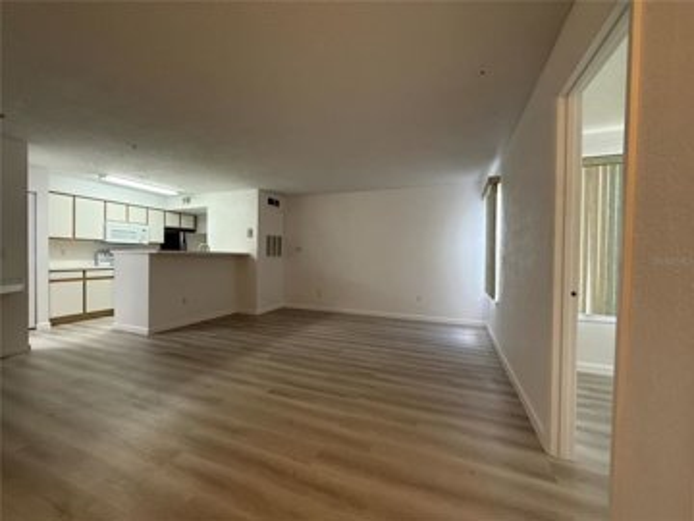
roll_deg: -0.6
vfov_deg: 85.7
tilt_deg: -0.1
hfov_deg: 102.1
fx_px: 281
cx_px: 347
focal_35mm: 14
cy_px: 260
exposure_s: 1/120
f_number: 2.2
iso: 320
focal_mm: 2.22
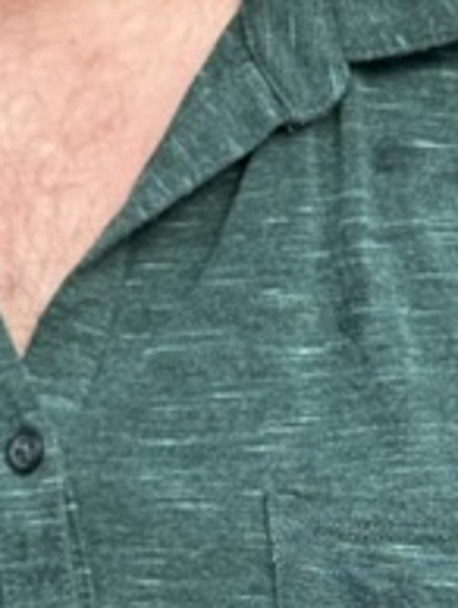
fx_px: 4453
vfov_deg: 7.7
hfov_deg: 5.8
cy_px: -135
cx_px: -191
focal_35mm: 253
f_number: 1.78
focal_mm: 6.76
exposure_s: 1/481
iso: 80
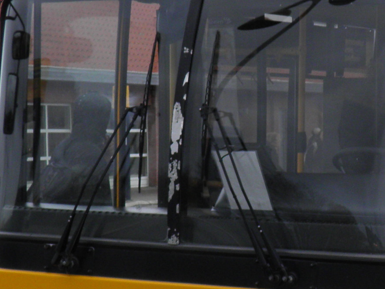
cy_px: 145
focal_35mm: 130
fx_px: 1446
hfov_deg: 15.1
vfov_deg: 11.4
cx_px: 289
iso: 64
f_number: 3.1
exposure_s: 1/30
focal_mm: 6.3
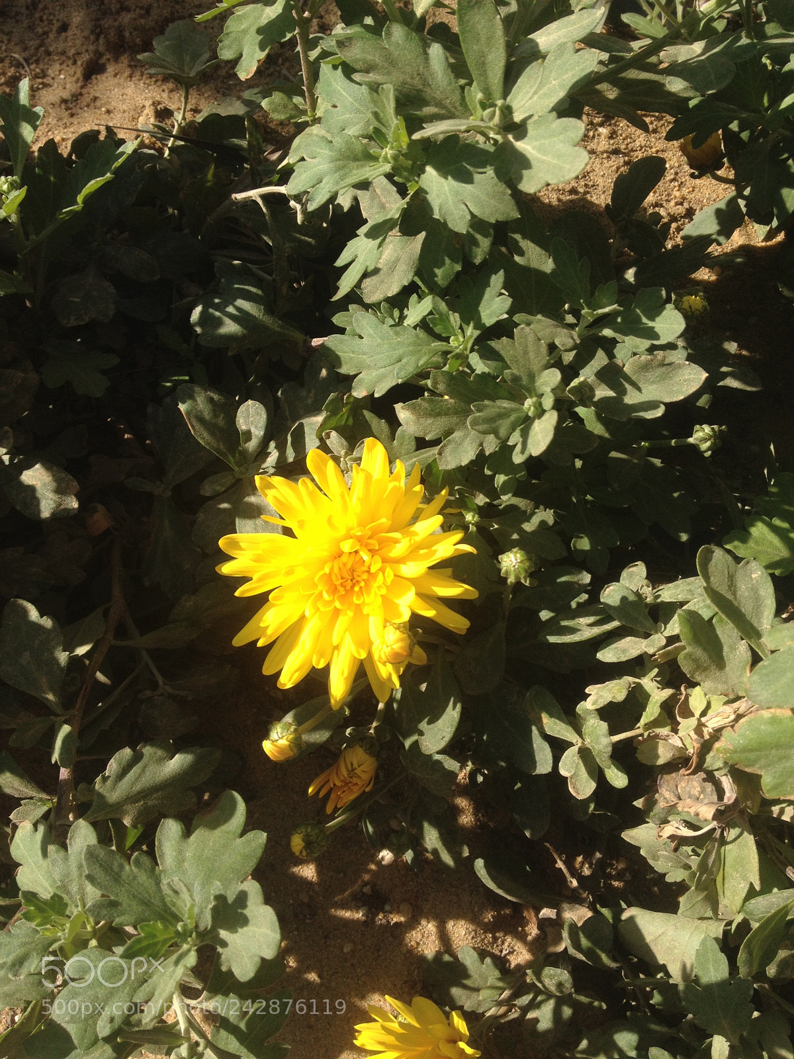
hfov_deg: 40.7
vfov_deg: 52.6
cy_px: 530
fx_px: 1070
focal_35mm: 35
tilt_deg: -71.7
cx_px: 397
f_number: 2.4
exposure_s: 1/1314
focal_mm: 4.28
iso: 50
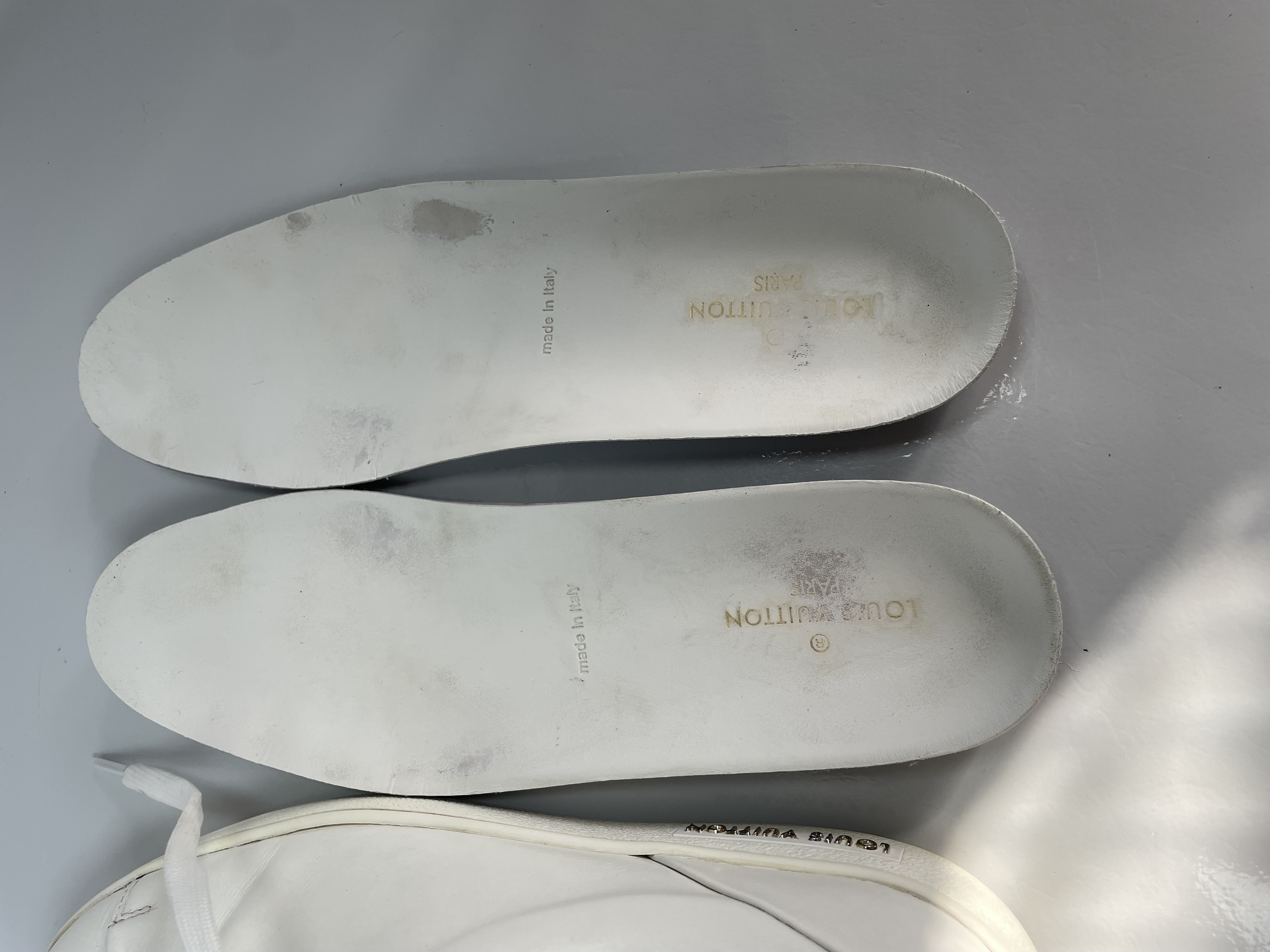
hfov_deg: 67.3
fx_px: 954
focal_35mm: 26
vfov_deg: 53.1
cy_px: 476
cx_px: 635
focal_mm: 4.2
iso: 32
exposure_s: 1/404
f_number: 1.6
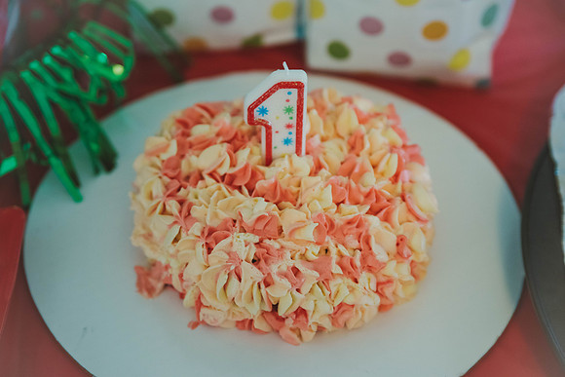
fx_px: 1177
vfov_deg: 18.2
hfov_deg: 27.0
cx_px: 282
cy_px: 188
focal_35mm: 75
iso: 1250
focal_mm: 75
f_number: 2.8
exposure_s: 1/100
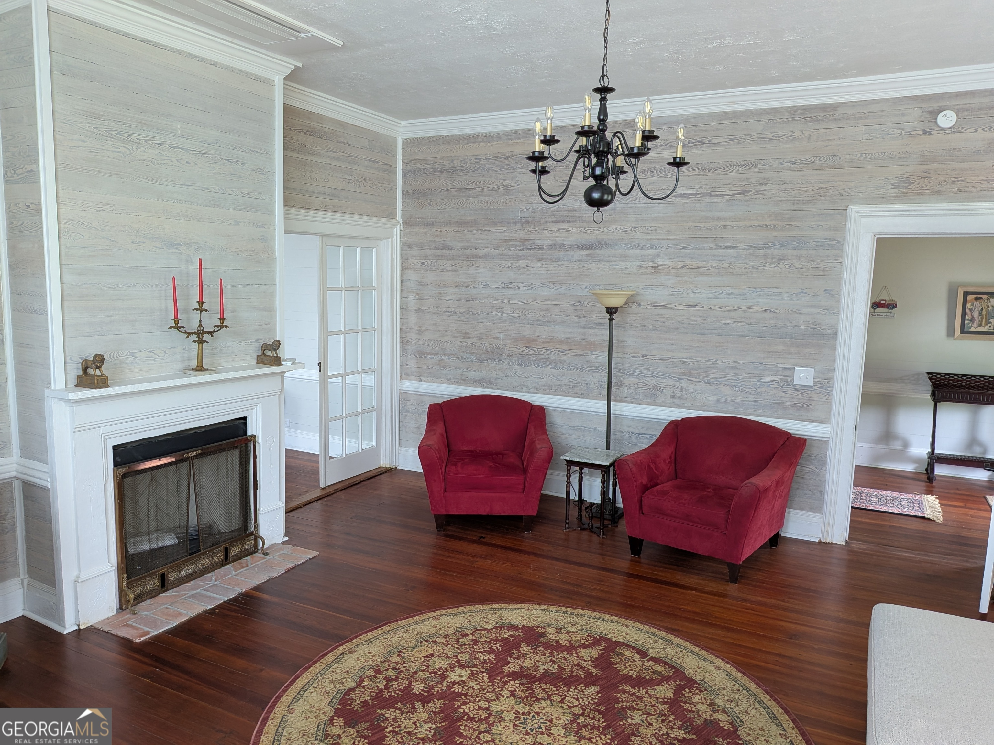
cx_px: 497
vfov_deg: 56.8
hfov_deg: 71.6
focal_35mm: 24
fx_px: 689
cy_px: 372
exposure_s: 1/25
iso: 67
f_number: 1.7
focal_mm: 4.53
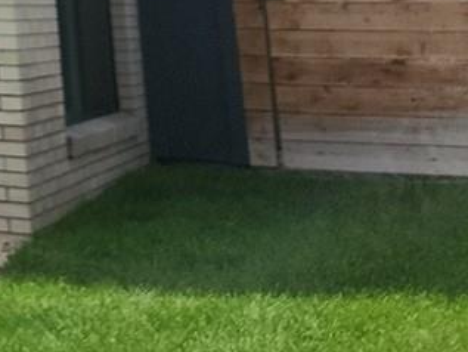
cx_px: -560
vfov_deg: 11.5
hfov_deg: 13.6
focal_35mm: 116
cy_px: -343
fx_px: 1569
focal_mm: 5.4
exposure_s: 1/2314
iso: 20
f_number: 1.8
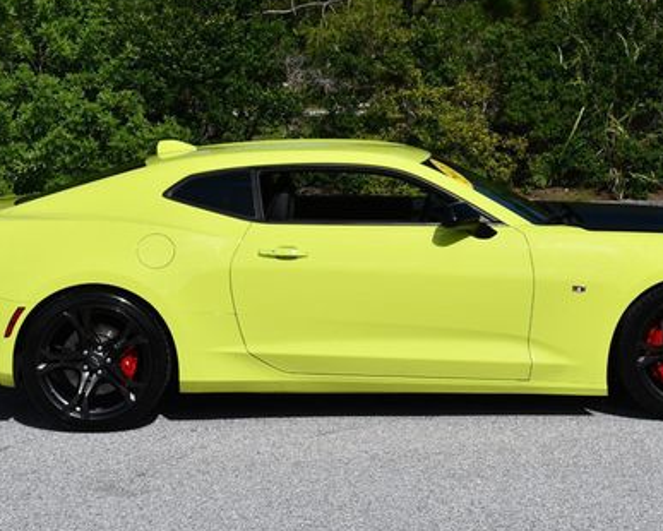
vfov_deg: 17.1
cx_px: 384
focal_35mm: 90
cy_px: 176
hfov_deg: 21.2
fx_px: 1767
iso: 100
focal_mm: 29
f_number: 10
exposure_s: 1/400
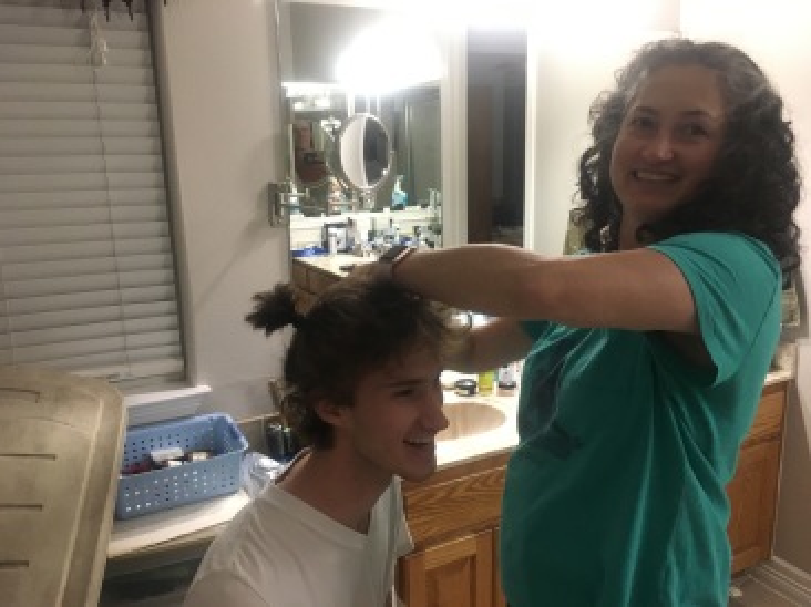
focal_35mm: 29
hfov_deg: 61.7
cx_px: 406
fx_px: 679
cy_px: 304
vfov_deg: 48.2
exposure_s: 1/30
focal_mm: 4.15
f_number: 2.2
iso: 200
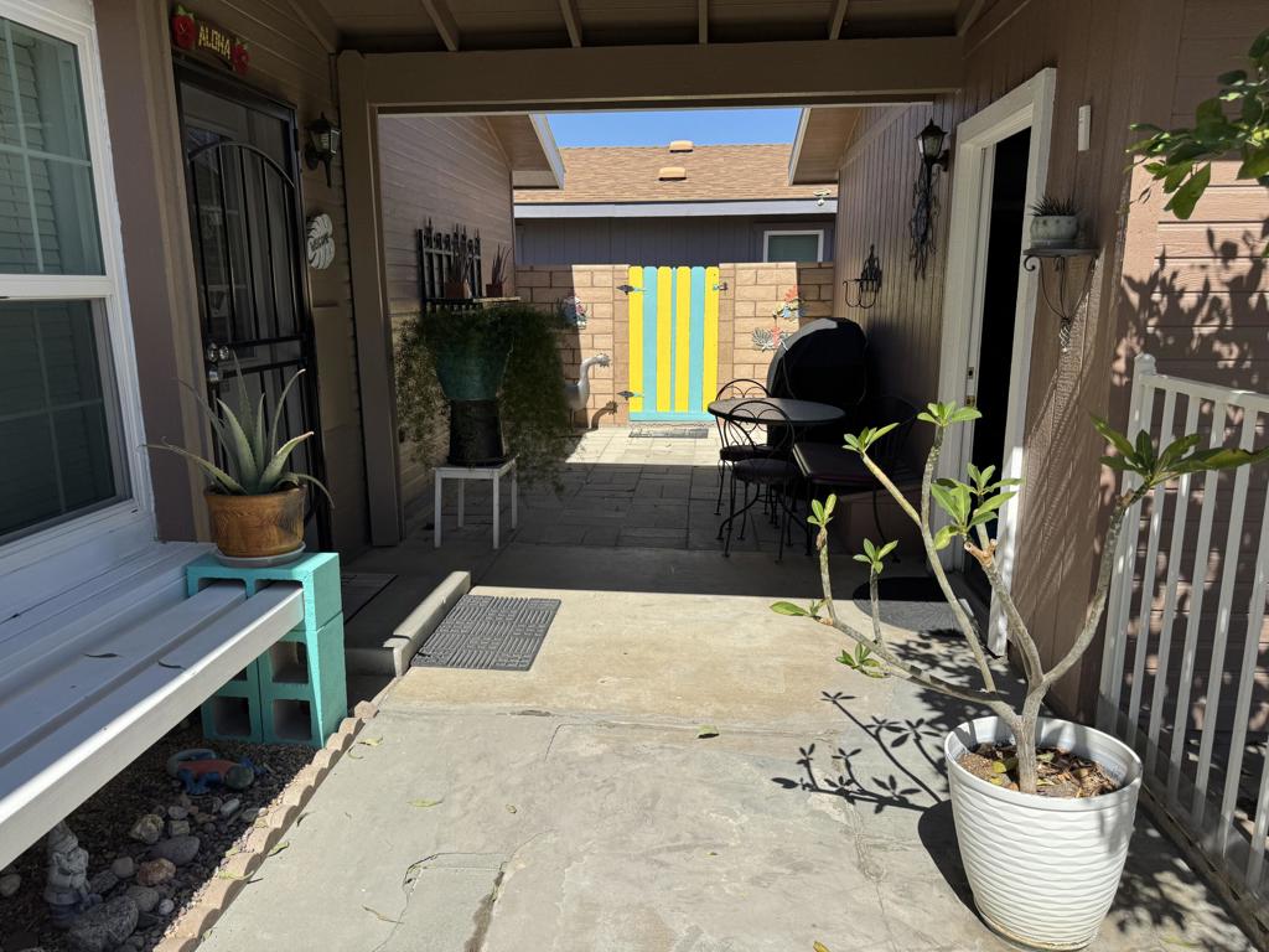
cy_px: 476
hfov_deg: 71.6
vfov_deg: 56.8
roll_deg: +1.0
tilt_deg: -11.9
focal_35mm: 24
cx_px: 634
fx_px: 880
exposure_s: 1/5348
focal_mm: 6.76
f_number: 1.78
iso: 80
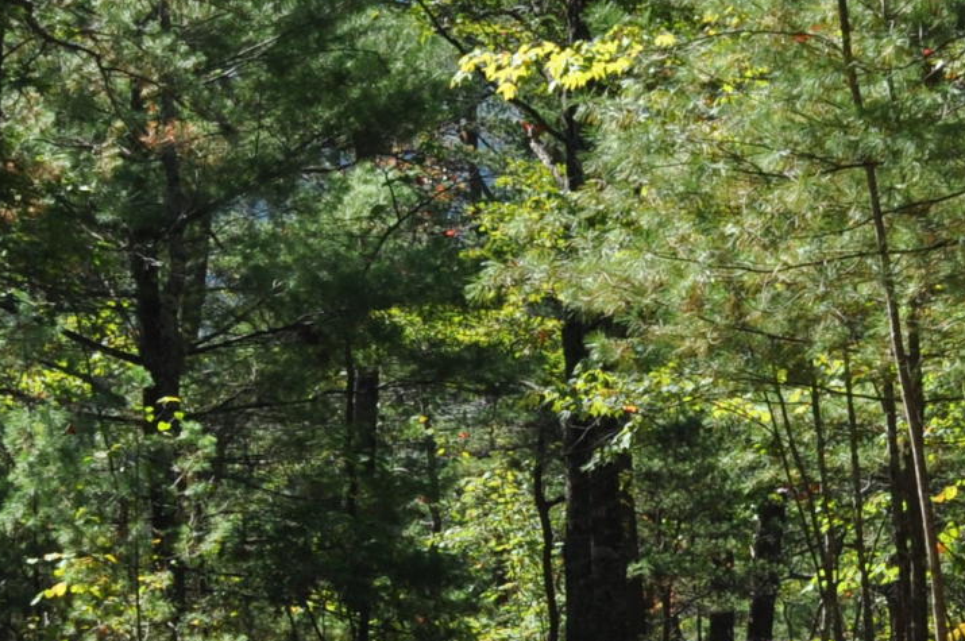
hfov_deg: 13.6
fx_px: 4043
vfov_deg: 9.0
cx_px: 664
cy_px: 526
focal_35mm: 151
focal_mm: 24
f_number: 8
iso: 200
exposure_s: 1/200
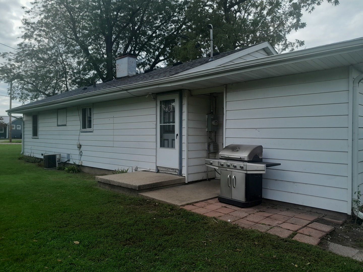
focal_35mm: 27
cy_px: 136
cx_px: 182
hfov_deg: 65.3
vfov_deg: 51.4
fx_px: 283
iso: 40
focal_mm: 4
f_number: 1.8
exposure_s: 1/134
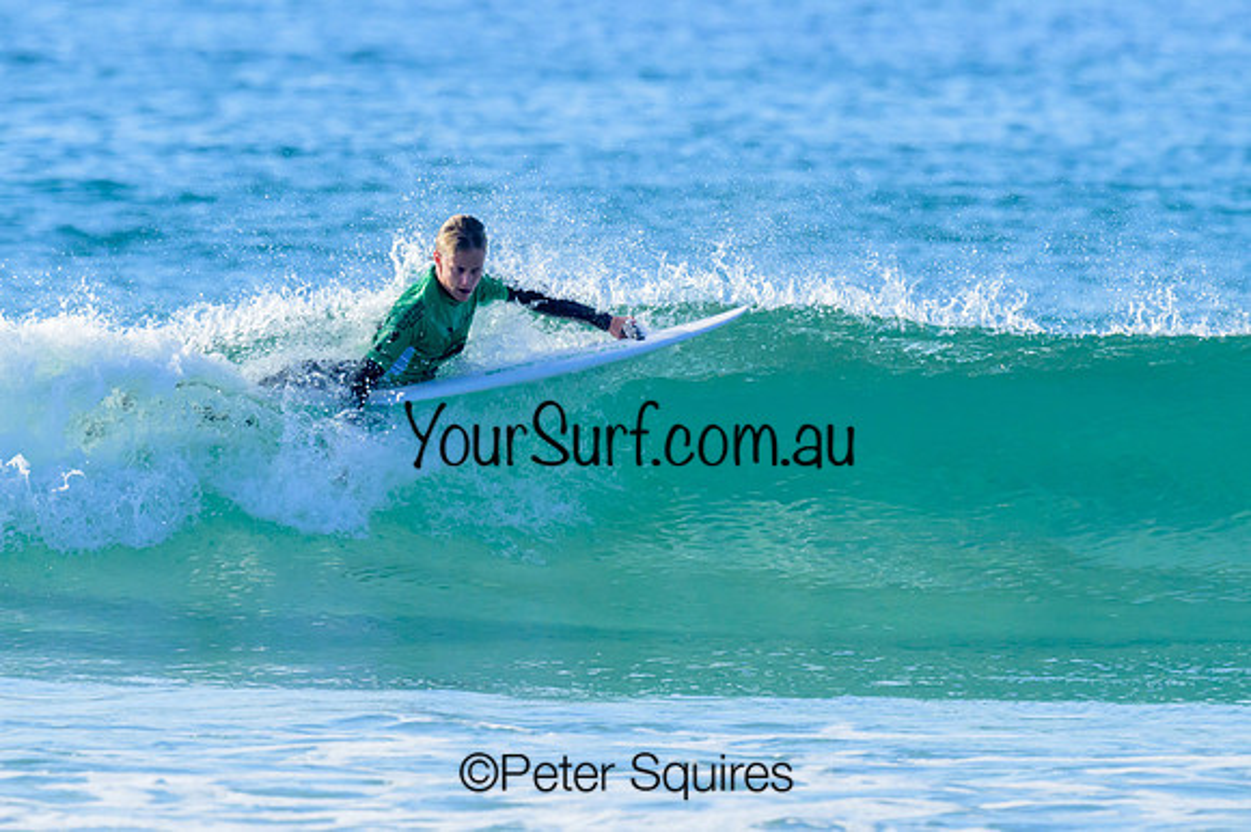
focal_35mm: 1200
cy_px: 416
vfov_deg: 1.1
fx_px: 41675
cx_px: 626
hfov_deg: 1.7
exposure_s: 1/2000
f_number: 11
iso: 1400
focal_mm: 800
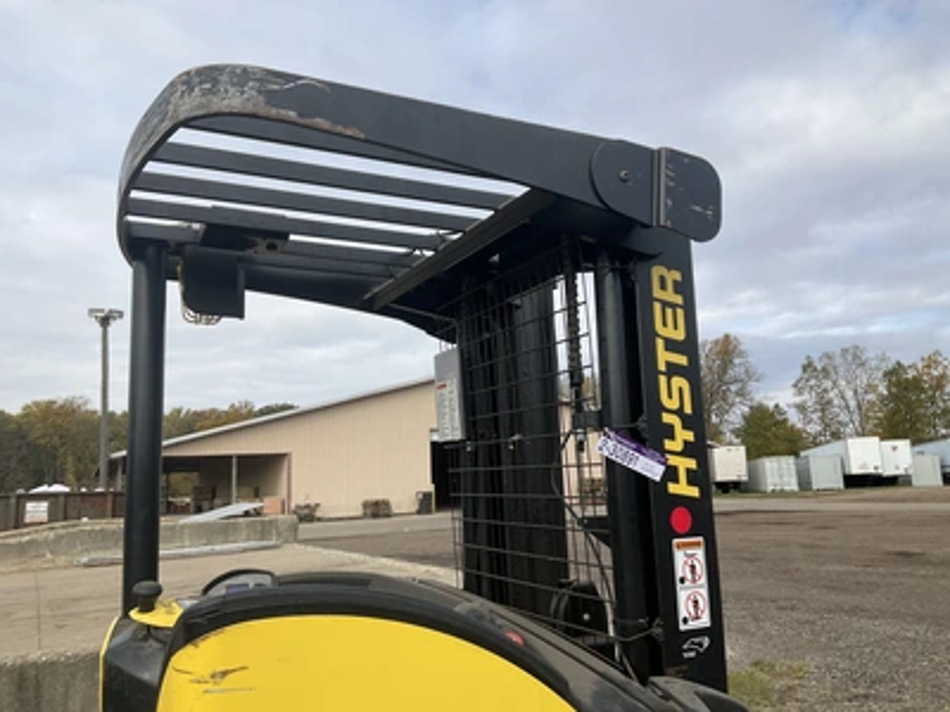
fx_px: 796
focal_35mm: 29
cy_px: 356
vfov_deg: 48.2
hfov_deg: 61.7
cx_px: 475
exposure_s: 1/1055
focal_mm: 3
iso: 25
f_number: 1.8
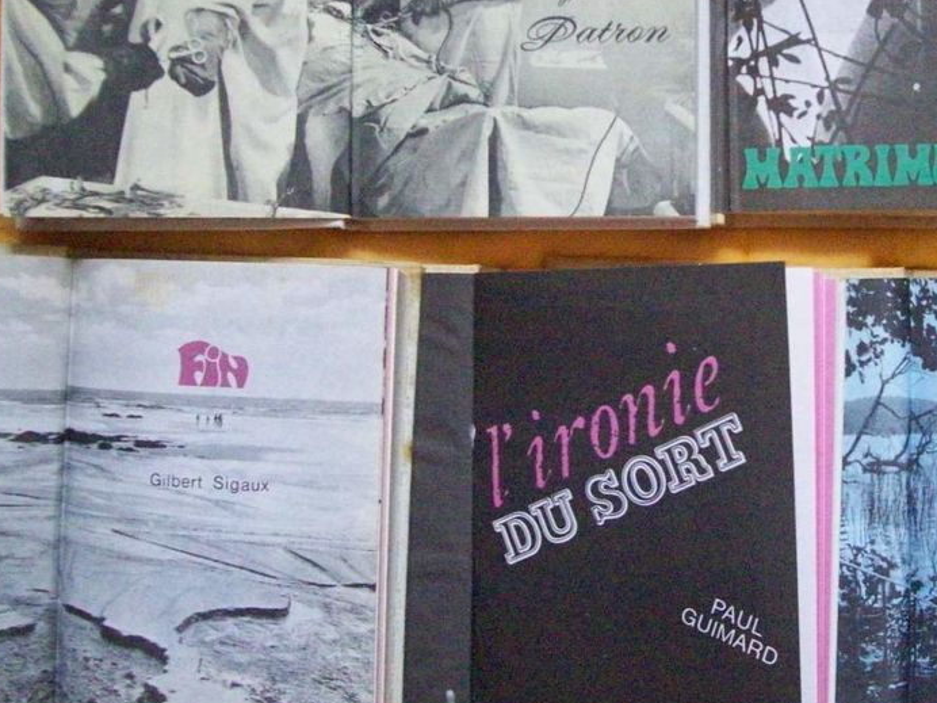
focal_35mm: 52
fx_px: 1408
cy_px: 234
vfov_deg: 27.9
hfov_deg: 36.5
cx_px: 617
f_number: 2.7
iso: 800
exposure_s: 1/21.7
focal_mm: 6
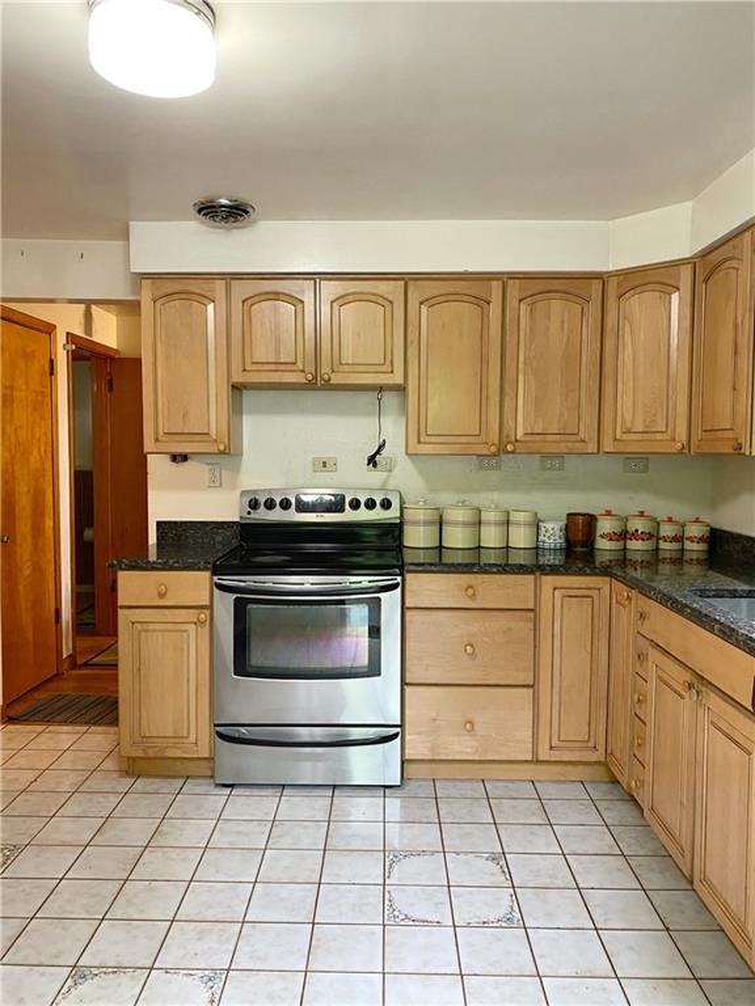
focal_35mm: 26
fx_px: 756
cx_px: 378
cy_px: 503
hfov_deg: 53.1
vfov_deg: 67.3
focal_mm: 4.25
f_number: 1.8
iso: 320
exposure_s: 1/60
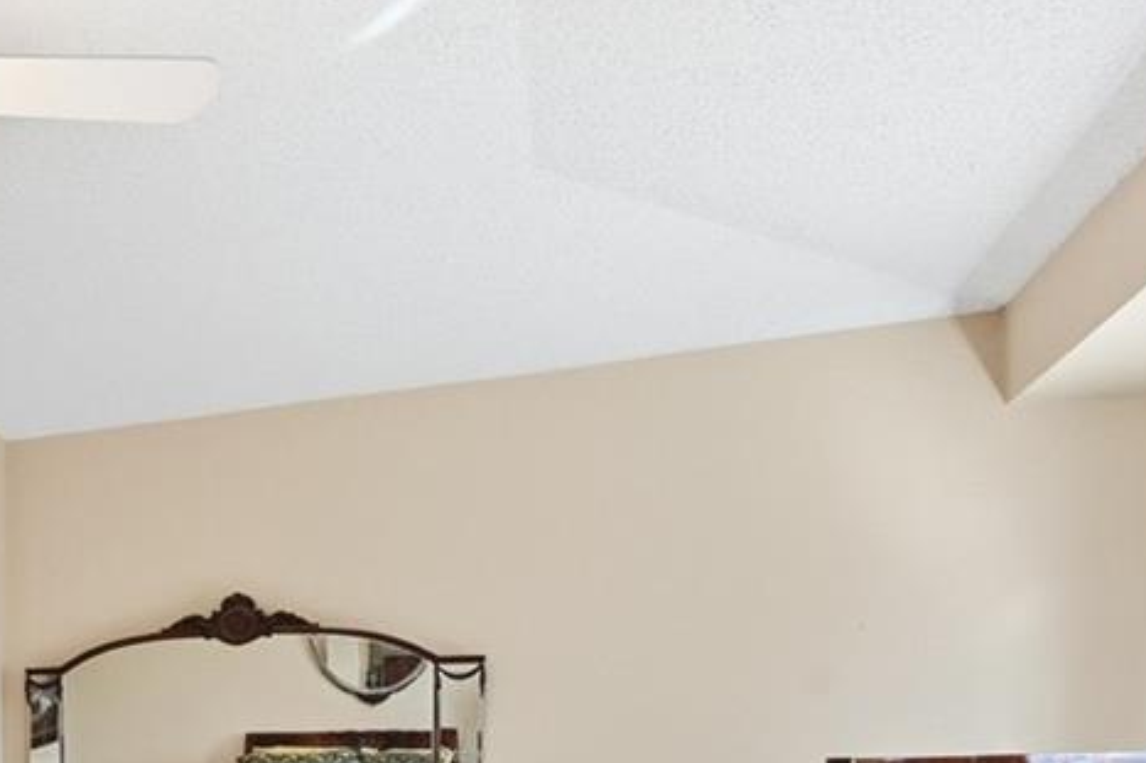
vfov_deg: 26.4
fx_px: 1527
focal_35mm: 48
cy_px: 785
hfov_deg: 27.0
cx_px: -623
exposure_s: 1/320
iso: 400
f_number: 8
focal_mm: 14
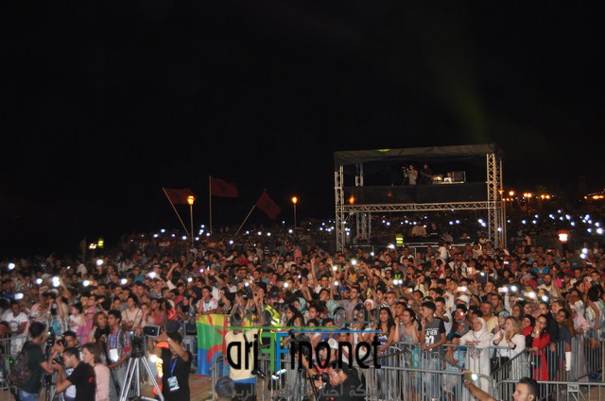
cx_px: 302
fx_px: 755
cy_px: 200
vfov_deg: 29.8
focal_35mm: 45
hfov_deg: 43.7
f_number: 4.2
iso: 800
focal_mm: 30
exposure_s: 1/60
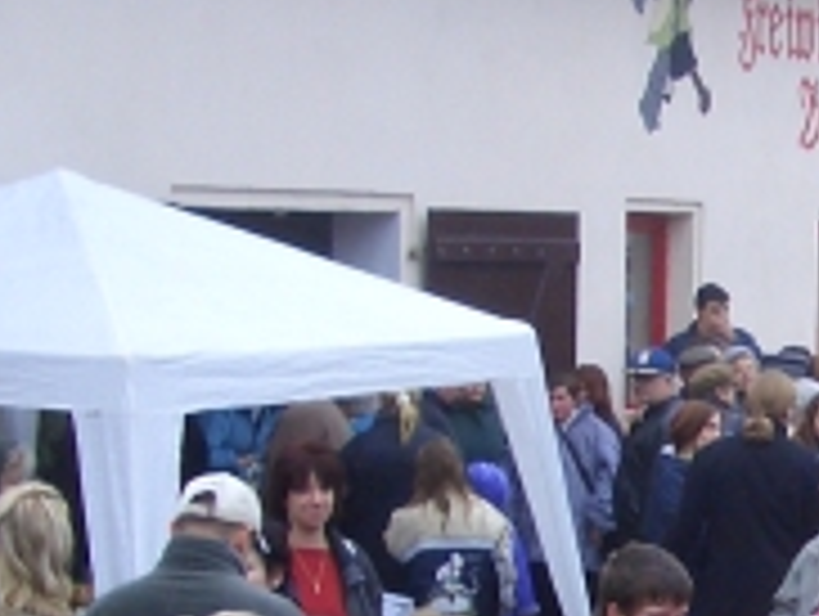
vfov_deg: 11.9
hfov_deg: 15.2
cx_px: 1102
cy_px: 701
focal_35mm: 123
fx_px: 2914
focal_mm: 5.8
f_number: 2.6
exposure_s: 1/50
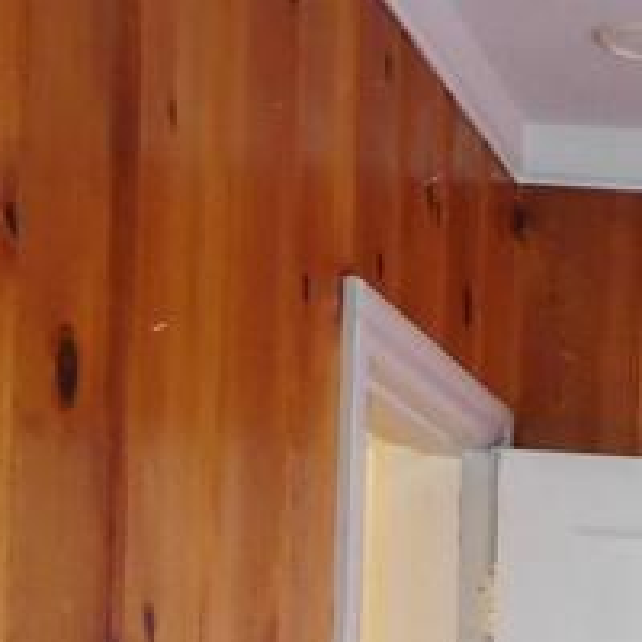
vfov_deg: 14.7
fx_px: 2371
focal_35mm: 113
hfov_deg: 13.1
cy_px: 870
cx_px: 1335
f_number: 3.4
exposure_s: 1/30
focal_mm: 4.5
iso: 250
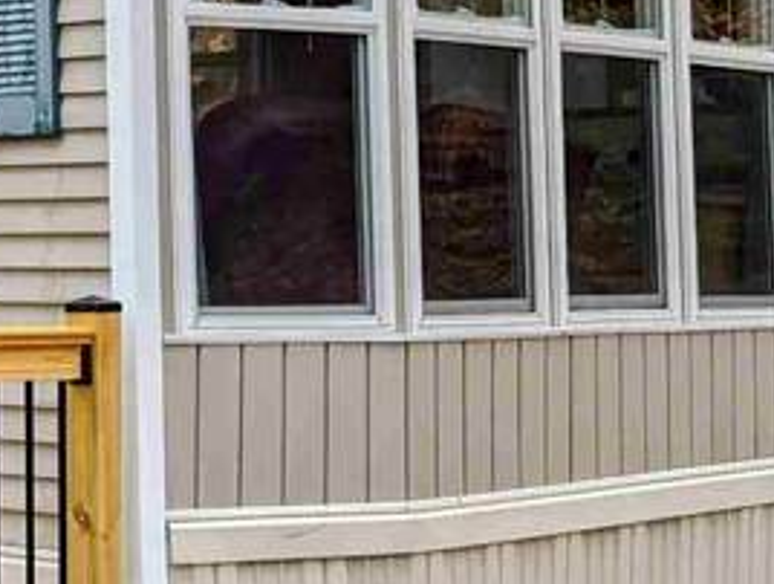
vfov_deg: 13.0
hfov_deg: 15.4
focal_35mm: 114
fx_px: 2554
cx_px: -513
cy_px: 173
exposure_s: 1/618
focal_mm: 6.9
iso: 18
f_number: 1.68
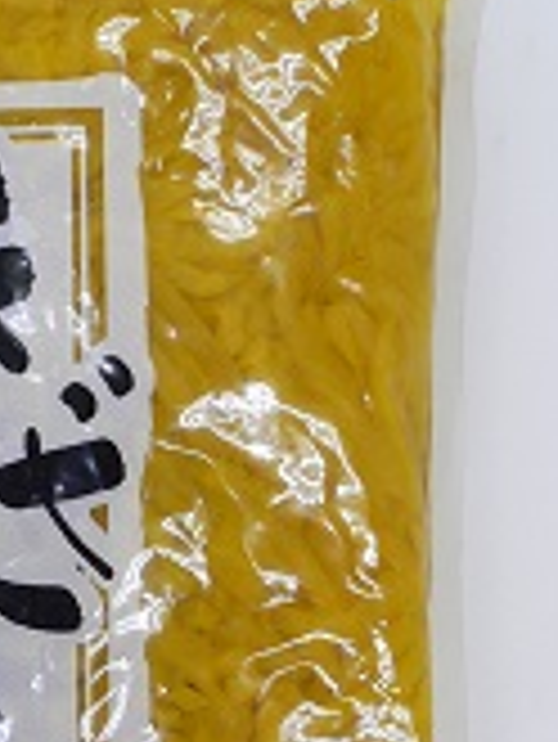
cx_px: -36
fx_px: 1825
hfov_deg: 16.9
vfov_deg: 22.4
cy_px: 684
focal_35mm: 85
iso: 100
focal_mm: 5.8
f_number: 2.8
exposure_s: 1/30
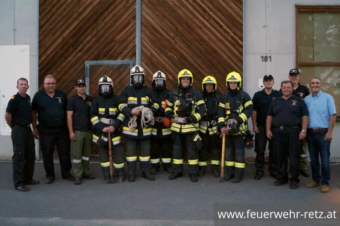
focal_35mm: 30
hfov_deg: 62.0
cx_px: 170
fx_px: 283
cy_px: 113
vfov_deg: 43.5
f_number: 4
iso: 3200
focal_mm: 20
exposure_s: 1/80
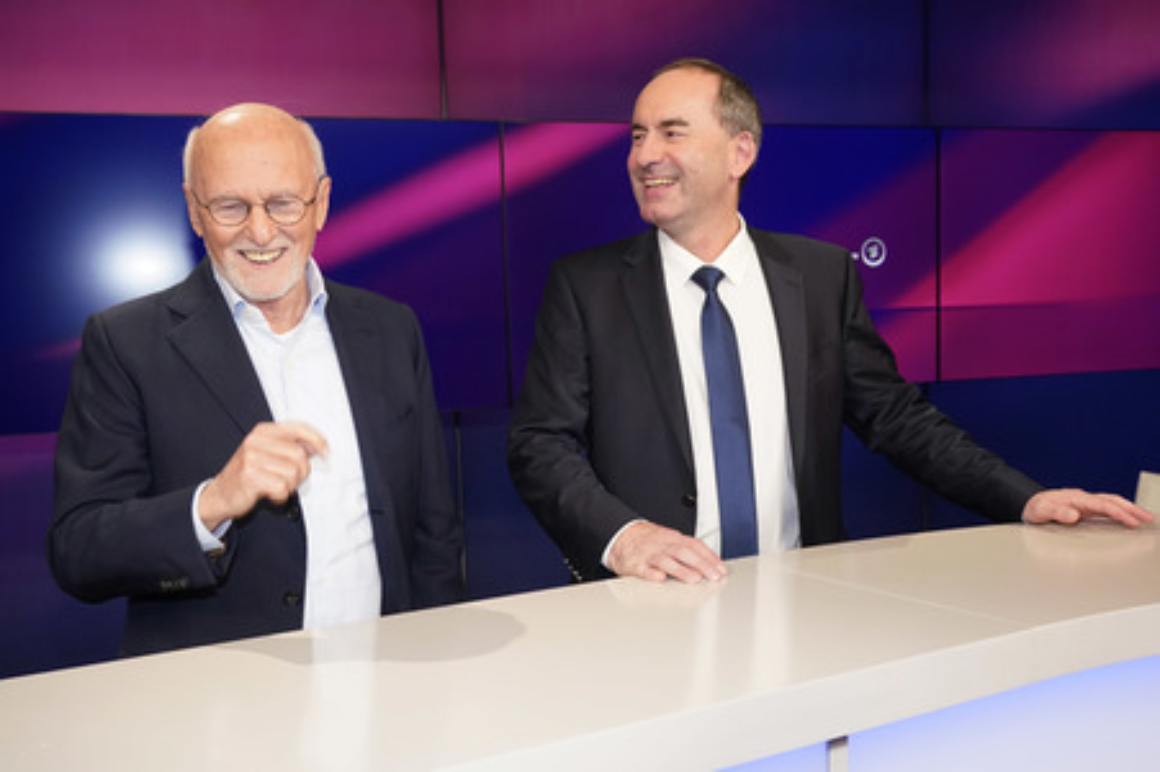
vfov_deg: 43.5
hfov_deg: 62.0
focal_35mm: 30
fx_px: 966
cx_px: 580
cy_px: 386
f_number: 5
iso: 2000
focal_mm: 30
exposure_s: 1/125
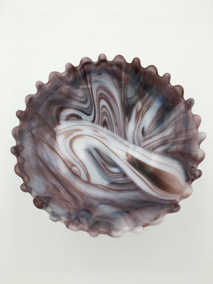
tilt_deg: -68.1
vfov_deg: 61.7
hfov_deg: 48.2
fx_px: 238
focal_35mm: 29
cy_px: 142
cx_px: 106
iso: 25
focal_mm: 4.15
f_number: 2.2
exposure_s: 1/164
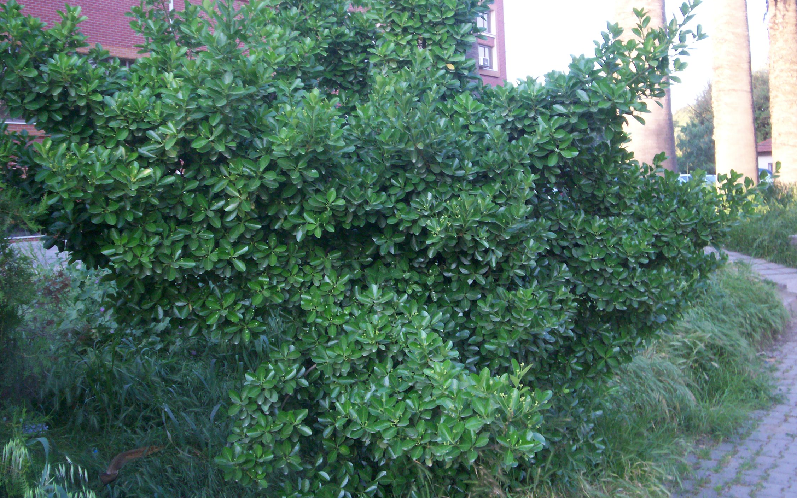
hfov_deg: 50.4
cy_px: 207
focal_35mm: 39
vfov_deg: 32.7
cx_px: 397
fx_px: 847
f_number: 4.5
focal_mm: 5.9
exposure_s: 1/42.3
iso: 140
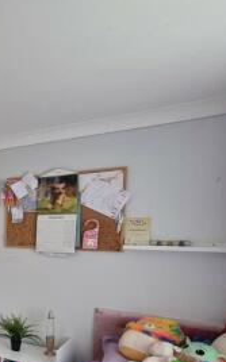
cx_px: -75
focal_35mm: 30
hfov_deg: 31.2
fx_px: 296
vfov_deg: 61.2
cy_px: 245
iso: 200
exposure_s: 1/50
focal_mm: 2.2
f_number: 2.2
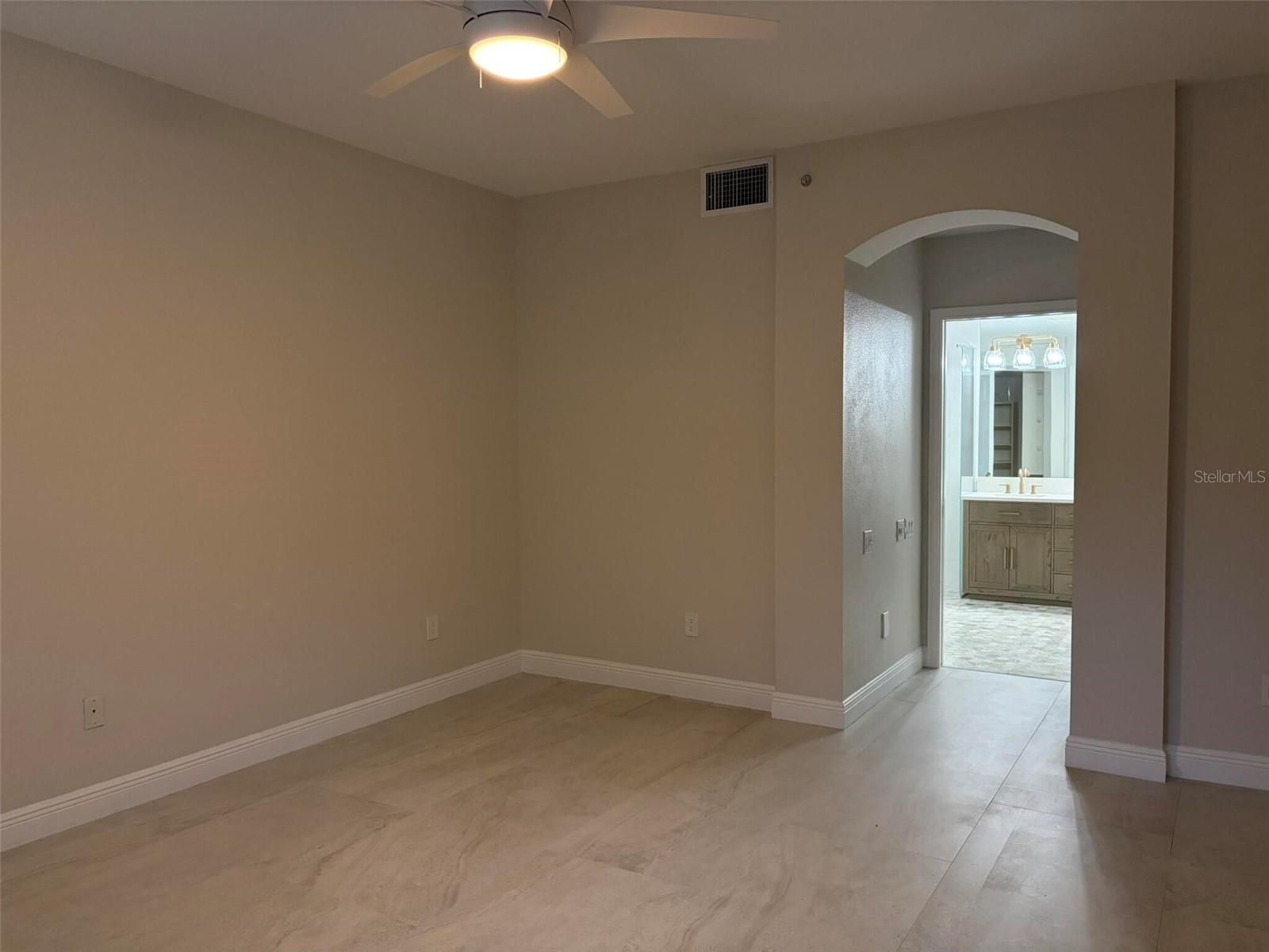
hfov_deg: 67.3
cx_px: 634
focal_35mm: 26
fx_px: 953
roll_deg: -0.2
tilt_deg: -3.2
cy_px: 476
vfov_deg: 53.1
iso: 200
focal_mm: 5.96
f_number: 1.6
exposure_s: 1/120
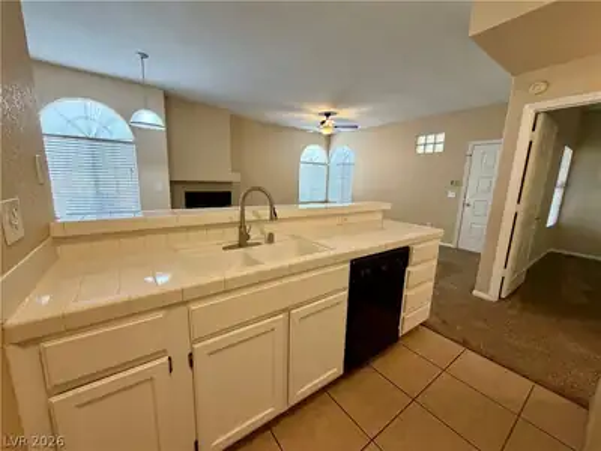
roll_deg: -2.0
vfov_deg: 85.7
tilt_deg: -10.5
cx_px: 300
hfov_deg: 102.1
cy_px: 226
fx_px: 243
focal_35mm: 14
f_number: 2.2
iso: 320
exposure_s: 1/60
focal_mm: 2.22
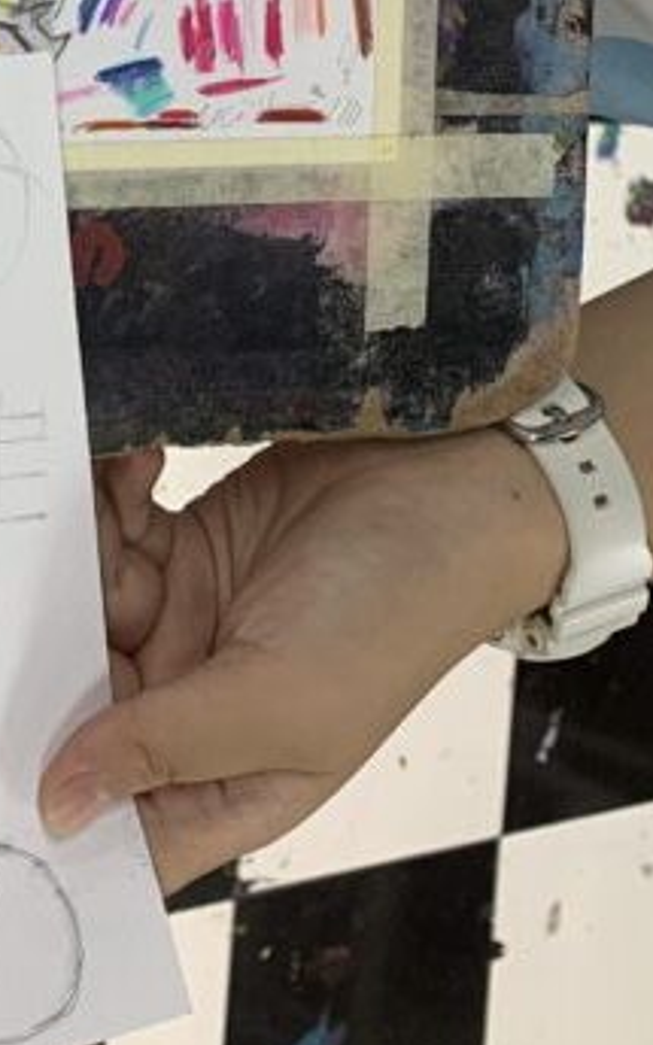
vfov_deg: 23.1
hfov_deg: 15.6
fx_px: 2278
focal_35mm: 80
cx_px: -173
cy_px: -286
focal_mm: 4.25
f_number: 1.8
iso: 50
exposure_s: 1/121
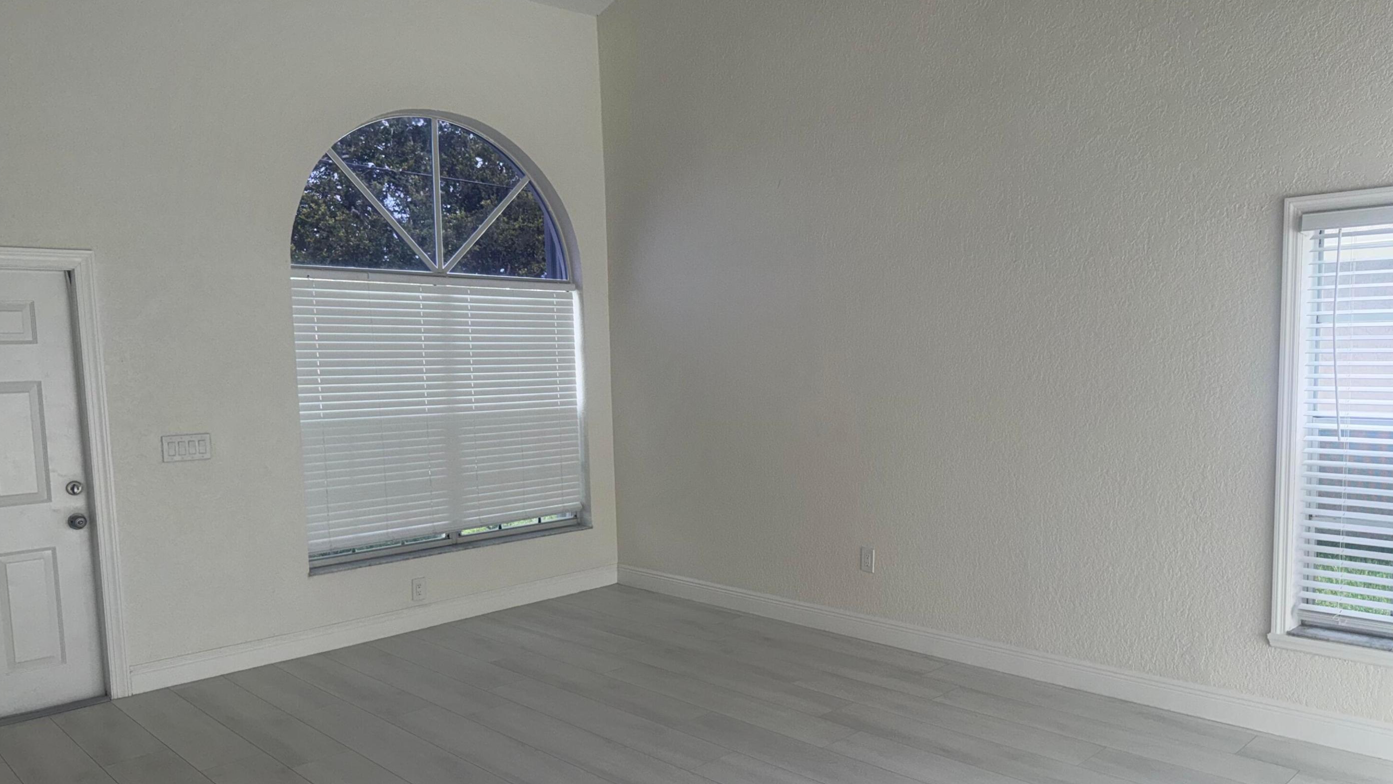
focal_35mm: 27
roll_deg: +1.3
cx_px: 704
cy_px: 446
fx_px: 997
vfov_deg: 42.8
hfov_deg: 69.9
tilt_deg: -5.5
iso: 50
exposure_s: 1/363
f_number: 1.78
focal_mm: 6.76
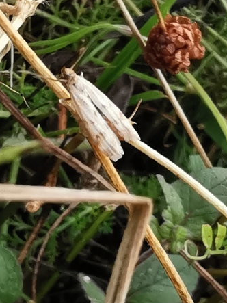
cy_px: 178
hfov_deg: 12.6
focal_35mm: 117
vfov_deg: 16.8
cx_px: 146
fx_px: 1023
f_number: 2.2
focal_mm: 2.26
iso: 50
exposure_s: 1/457
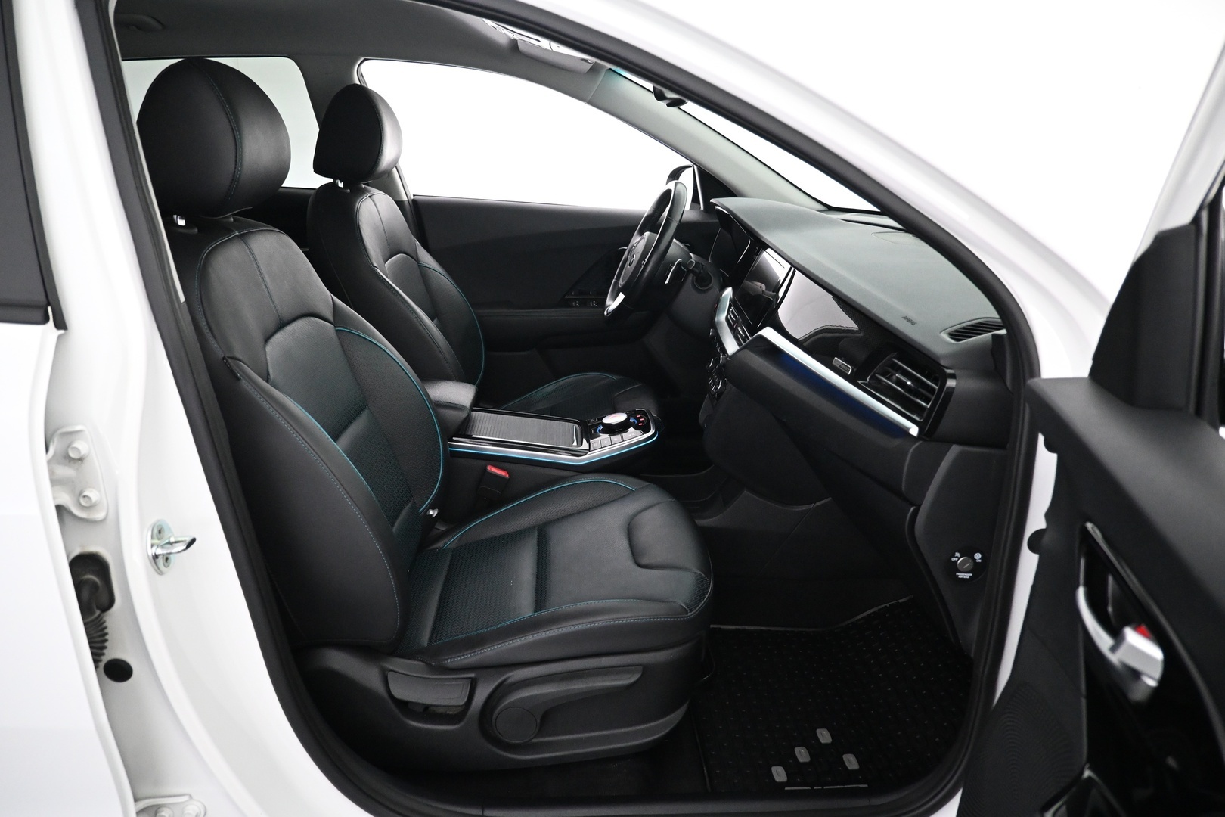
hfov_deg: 73.7
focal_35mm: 24
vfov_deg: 53.1
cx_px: 612
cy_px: 408
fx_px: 817
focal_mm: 16
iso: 3200
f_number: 3.5
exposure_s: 1/60
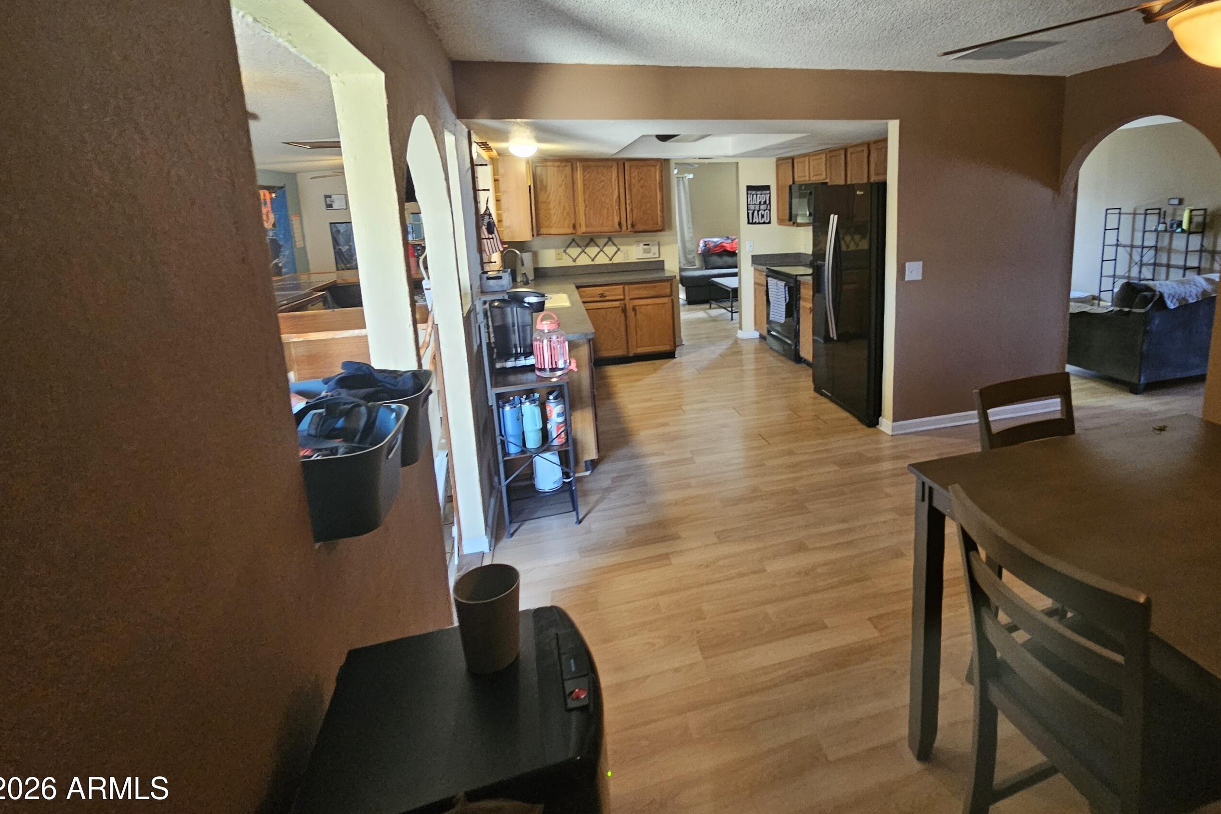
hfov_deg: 95.9
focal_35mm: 16
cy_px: 296
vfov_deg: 72.3
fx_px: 543
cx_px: 709
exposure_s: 1/30
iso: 500
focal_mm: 2.2
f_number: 2.2
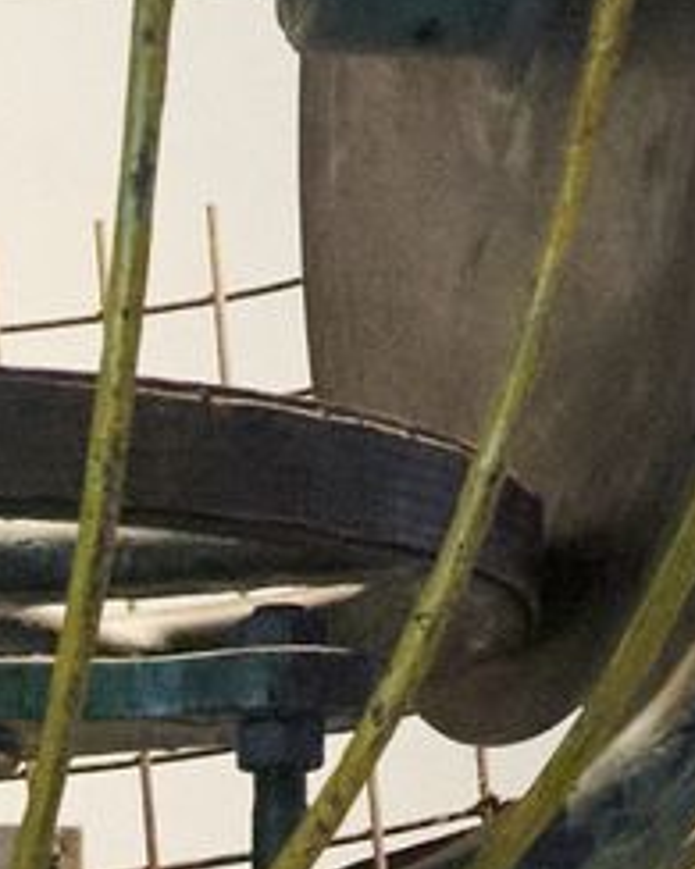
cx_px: -283
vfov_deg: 8.6
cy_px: 1945
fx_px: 5351
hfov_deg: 7.3
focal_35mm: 208
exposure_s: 1/250
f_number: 5
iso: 14400
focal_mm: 18
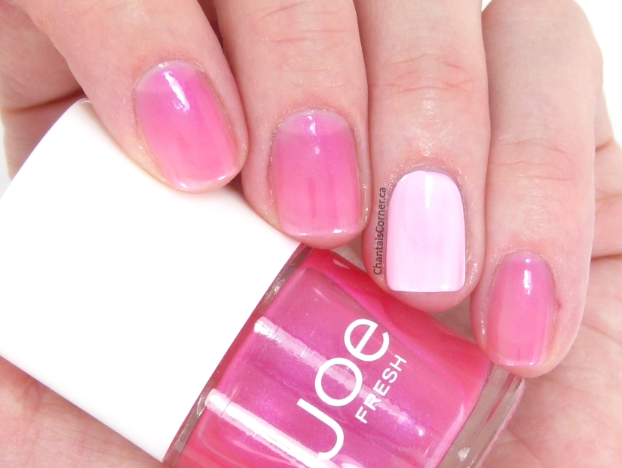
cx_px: 311
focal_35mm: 77
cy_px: 234
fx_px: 1385
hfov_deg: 25.3
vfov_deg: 19.2
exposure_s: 1/80
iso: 100
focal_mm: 13.8
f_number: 3.6
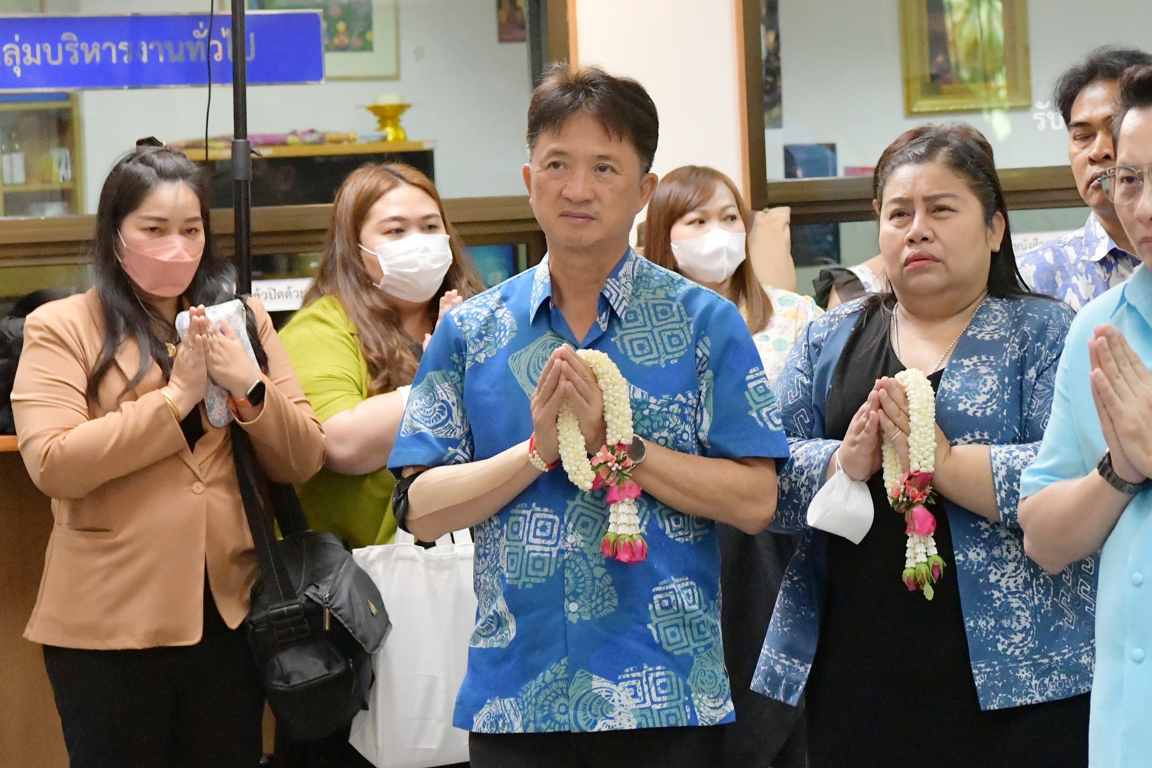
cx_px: 576
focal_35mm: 70
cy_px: 384
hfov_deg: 28.8
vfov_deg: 19.5
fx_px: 2240
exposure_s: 1/200
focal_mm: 70
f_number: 5.6
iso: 8000
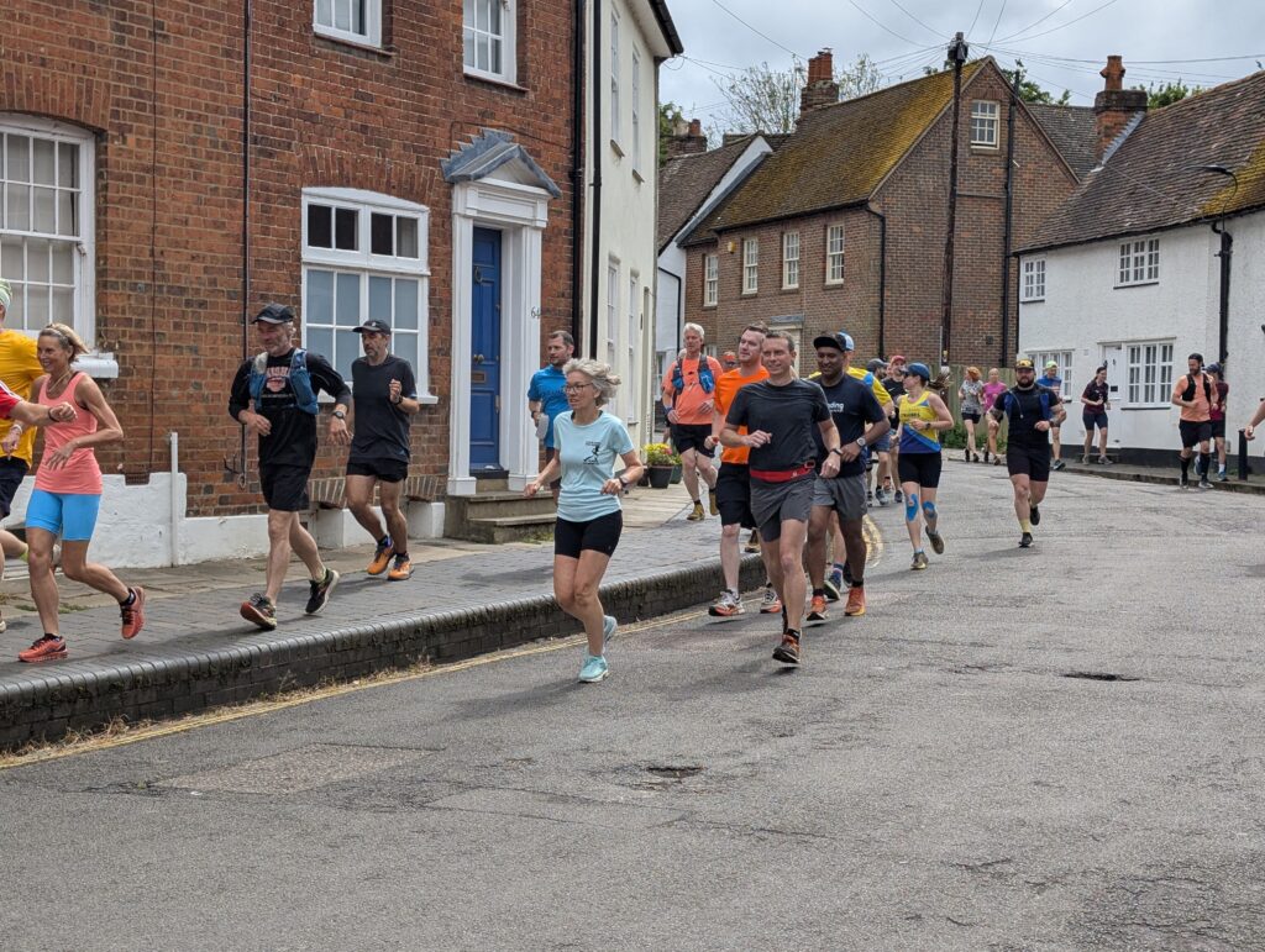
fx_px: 1793
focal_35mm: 49
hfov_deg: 38.9
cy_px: 476
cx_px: 632
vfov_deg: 29.7
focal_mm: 6.9
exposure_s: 1/1425
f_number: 1.68
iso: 21
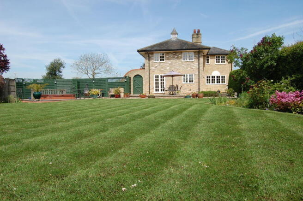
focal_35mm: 27
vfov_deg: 47.8
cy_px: 100
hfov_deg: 67.4
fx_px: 227
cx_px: 152
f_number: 9
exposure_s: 1/320
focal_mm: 18
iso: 200
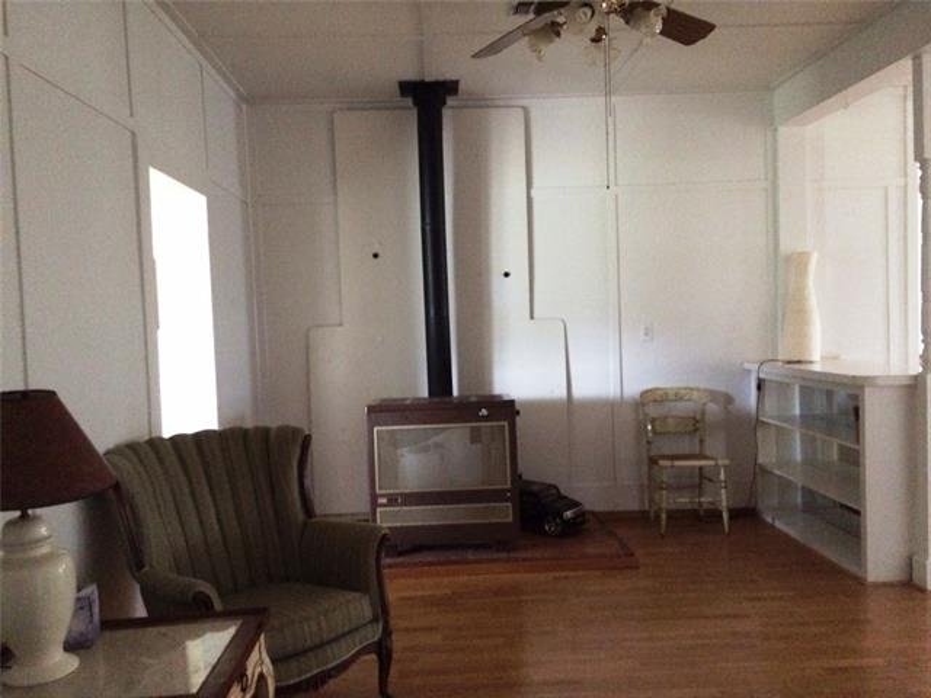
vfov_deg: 48.2
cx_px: 466
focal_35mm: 29
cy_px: 349
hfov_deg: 61.7
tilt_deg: +0.6
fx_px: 780
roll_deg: +2.2
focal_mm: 4.15
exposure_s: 1/15
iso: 500
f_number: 2.2
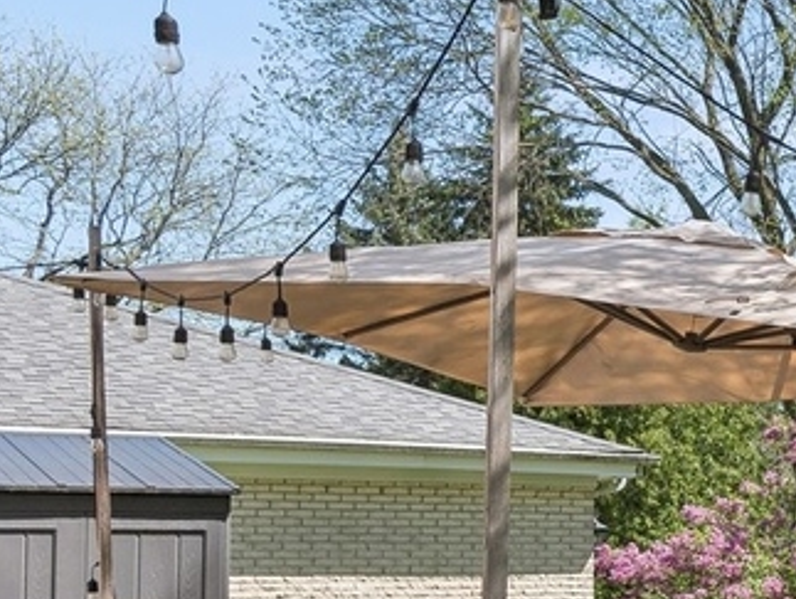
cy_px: 579
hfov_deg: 18.3
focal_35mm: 77
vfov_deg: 18.7
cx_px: 1530
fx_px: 1773
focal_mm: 16
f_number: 9
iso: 200
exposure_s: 1/320
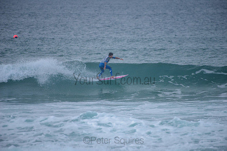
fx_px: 3153
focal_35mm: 500
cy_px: 76
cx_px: 114
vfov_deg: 2.8
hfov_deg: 4.1
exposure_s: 1/800
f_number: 5.6
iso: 140
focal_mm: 500
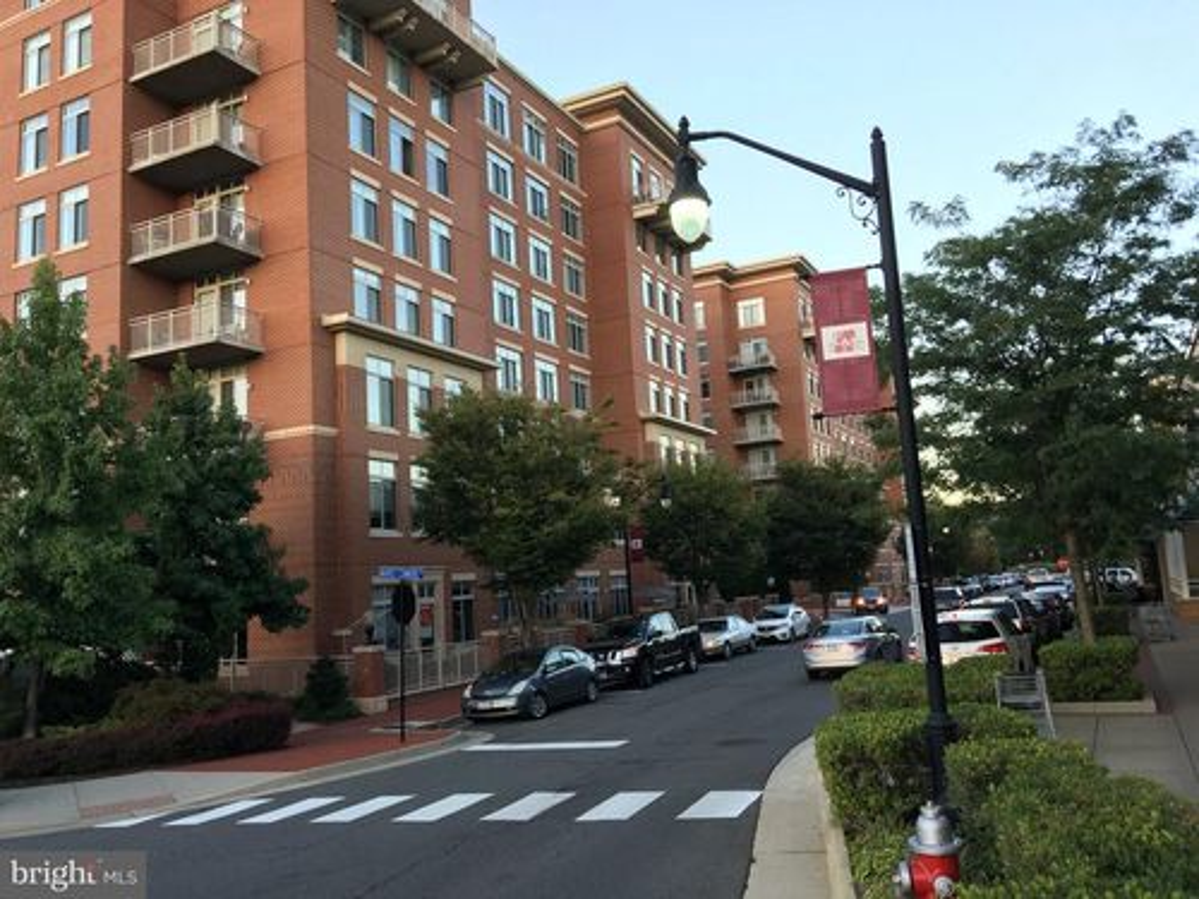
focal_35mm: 29
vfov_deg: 48.2
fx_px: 1004
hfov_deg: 61.7
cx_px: 600
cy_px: 450
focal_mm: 4.15
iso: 25
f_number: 2.2
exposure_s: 1/60
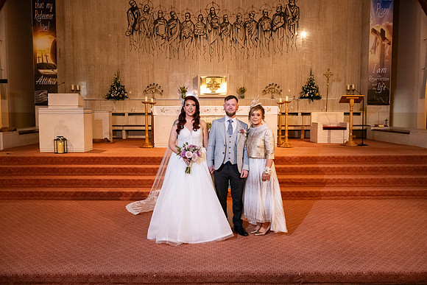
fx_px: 380
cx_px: 214
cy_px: 142
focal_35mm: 32
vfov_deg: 41.1
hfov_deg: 58.7
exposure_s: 1/160
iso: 2000
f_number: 5
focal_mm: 32
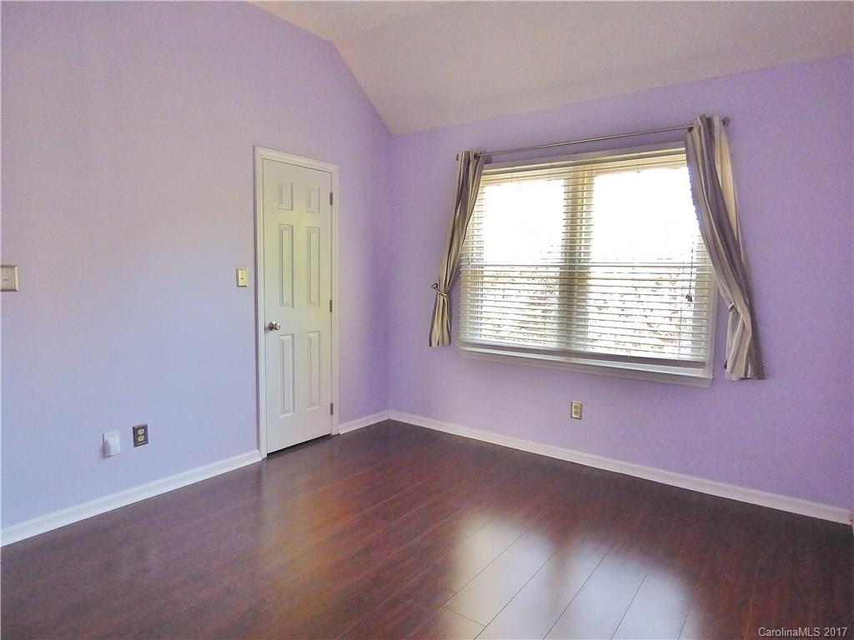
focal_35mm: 20
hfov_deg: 81.7
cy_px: 320
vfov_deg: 66.0
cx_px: 427
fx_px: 493
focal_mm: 3.58
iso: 400
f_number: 2.8
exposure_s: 1/40
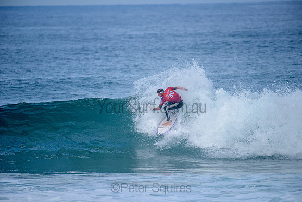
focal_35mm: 500
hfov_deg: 4.1
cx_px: 151
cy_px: 101
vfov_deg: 2.8
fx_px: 4196
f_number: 5.6
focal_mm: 500
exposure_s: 1/2000
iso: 220
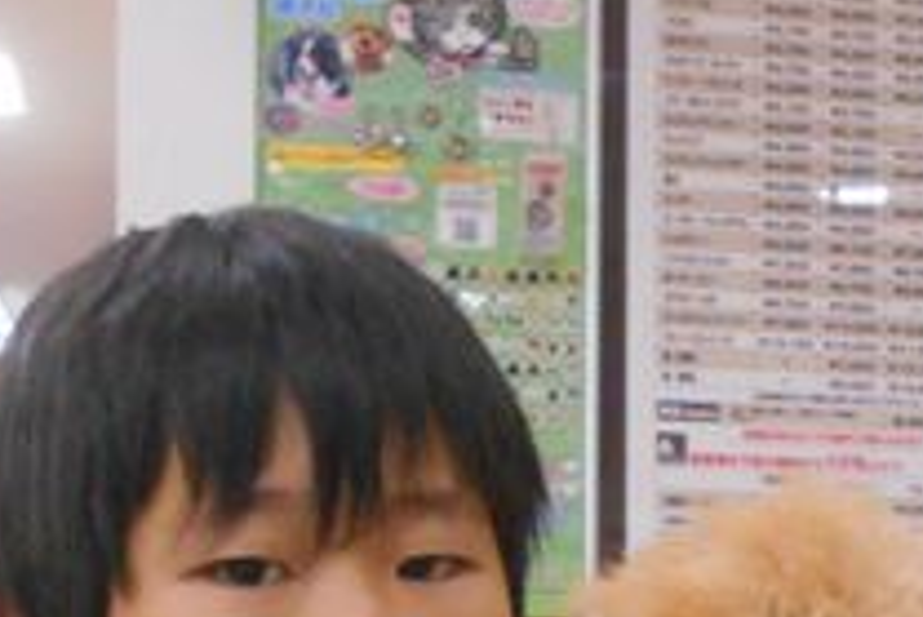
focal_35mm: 90
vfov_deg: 14.3
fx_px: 2309
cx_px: 692
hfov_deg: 22.4
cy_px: 910
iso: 800
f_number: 3.4
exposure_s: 1/125
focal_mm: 5.1
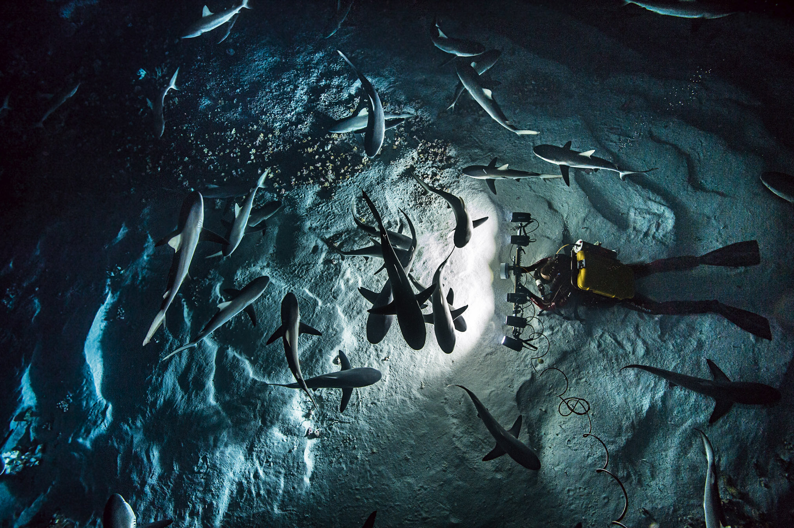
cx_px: 397
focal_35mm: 17
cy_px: 264
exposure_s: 1/250
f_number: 11
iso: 1600
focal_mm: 17
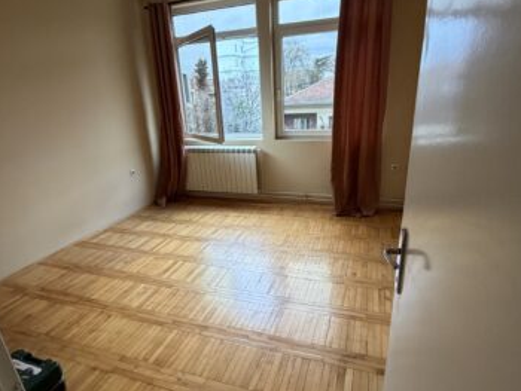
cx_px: 260
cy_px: 214
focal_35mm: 16
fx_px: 241
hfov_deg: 94.5
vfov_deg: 78.0
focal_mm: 2.22
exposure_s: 1/60
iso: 400
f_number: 2.2
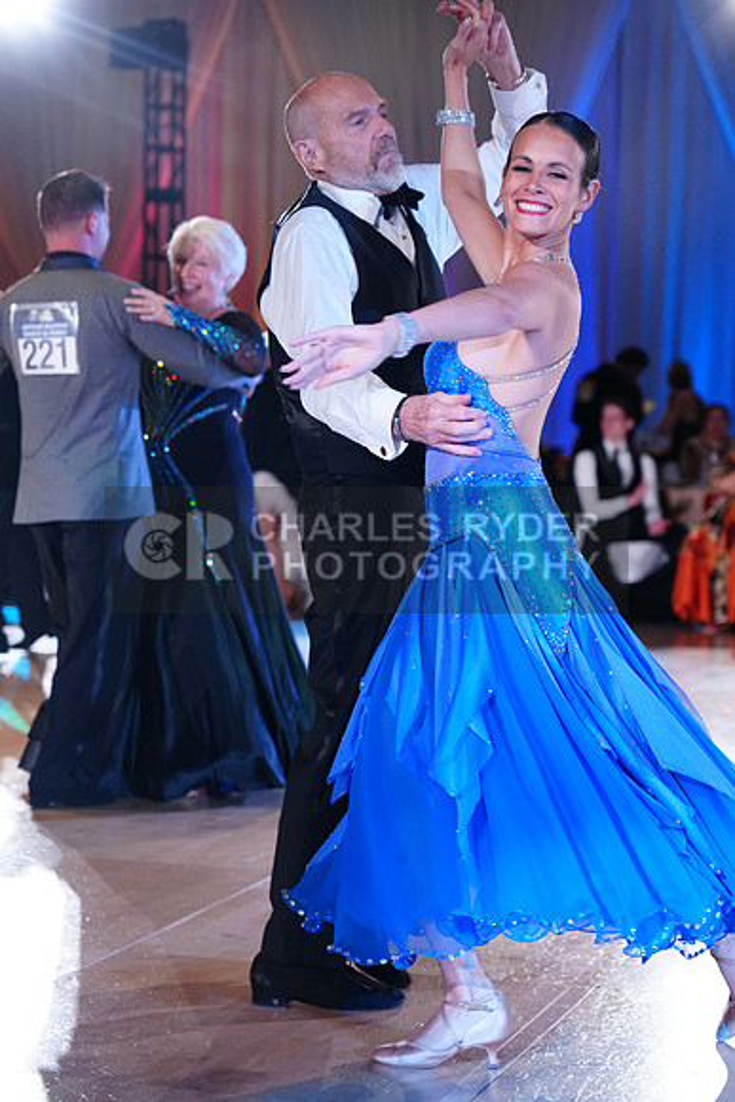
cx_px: 368
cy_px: 551
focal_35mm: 82
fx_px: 2510
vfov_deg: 24.8
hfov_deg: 16.7
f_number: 4
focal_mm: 82
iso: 2500
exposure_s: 1/320
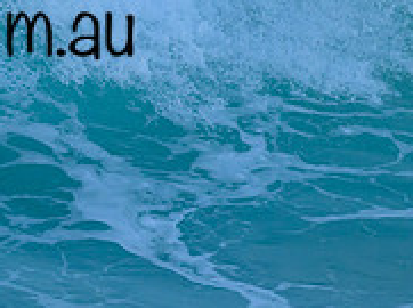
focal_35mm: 2943
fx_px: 35043
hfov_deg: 0.7
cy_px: -66
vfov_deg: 0.5
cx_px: -35
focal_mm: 800
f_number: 6.3
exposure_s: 1/1600
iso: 1400
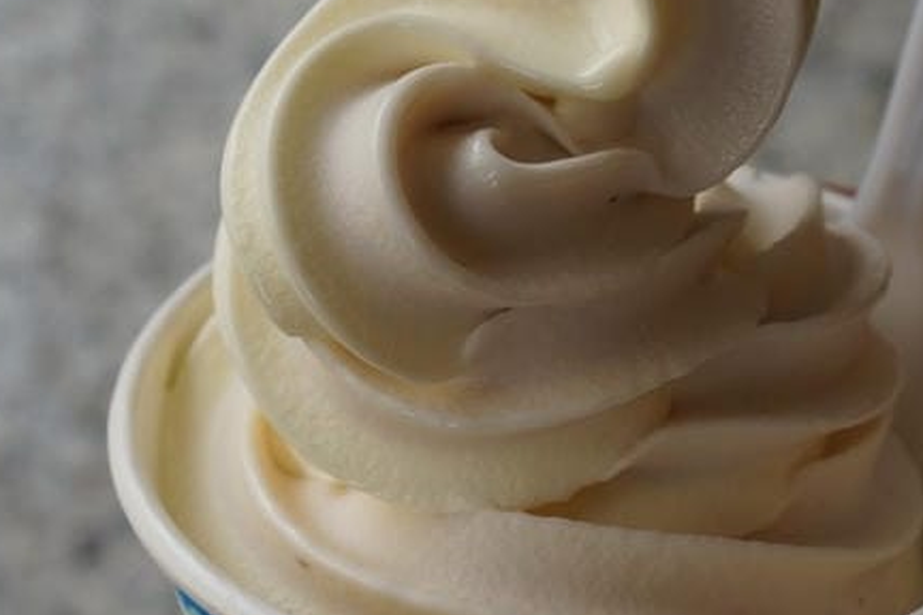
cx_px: 534
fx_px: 2240
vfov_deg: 15.6
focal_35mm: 87
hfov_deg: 23.3
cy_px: 340
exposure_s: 1/80
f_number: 5
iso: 100
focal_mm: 21
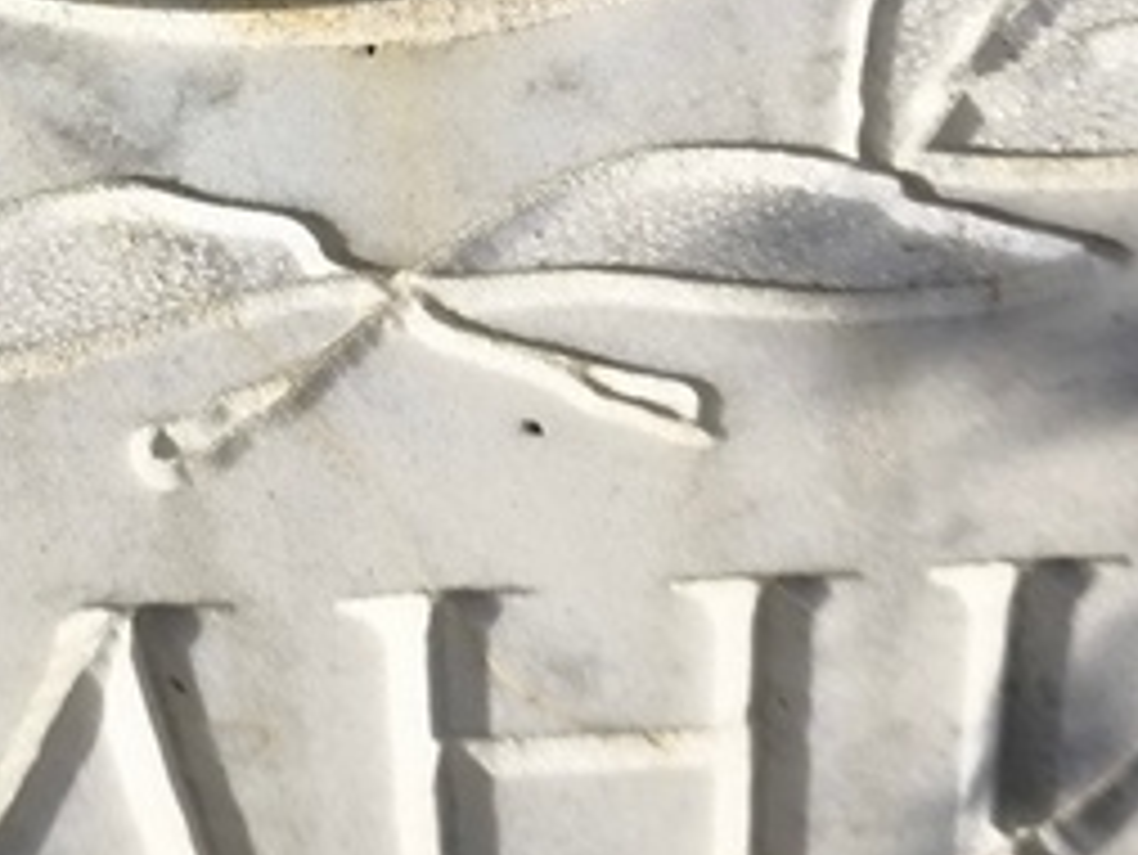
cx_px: 137
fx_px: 5197
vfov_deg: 9.3
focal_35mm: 158
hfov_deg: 12.4
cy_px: -148
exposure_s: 1/1014
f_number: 1.7
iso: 50
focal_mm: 4.71
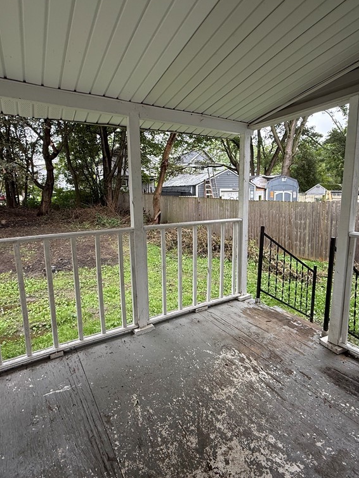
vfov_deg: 84.7
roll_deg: +0.4
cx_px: 202
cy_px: 236
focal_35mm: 19
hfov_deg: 68.4
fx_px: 263
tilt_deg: -9.1
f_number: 2.2
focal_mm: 2.22
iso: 80
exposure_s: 1/99
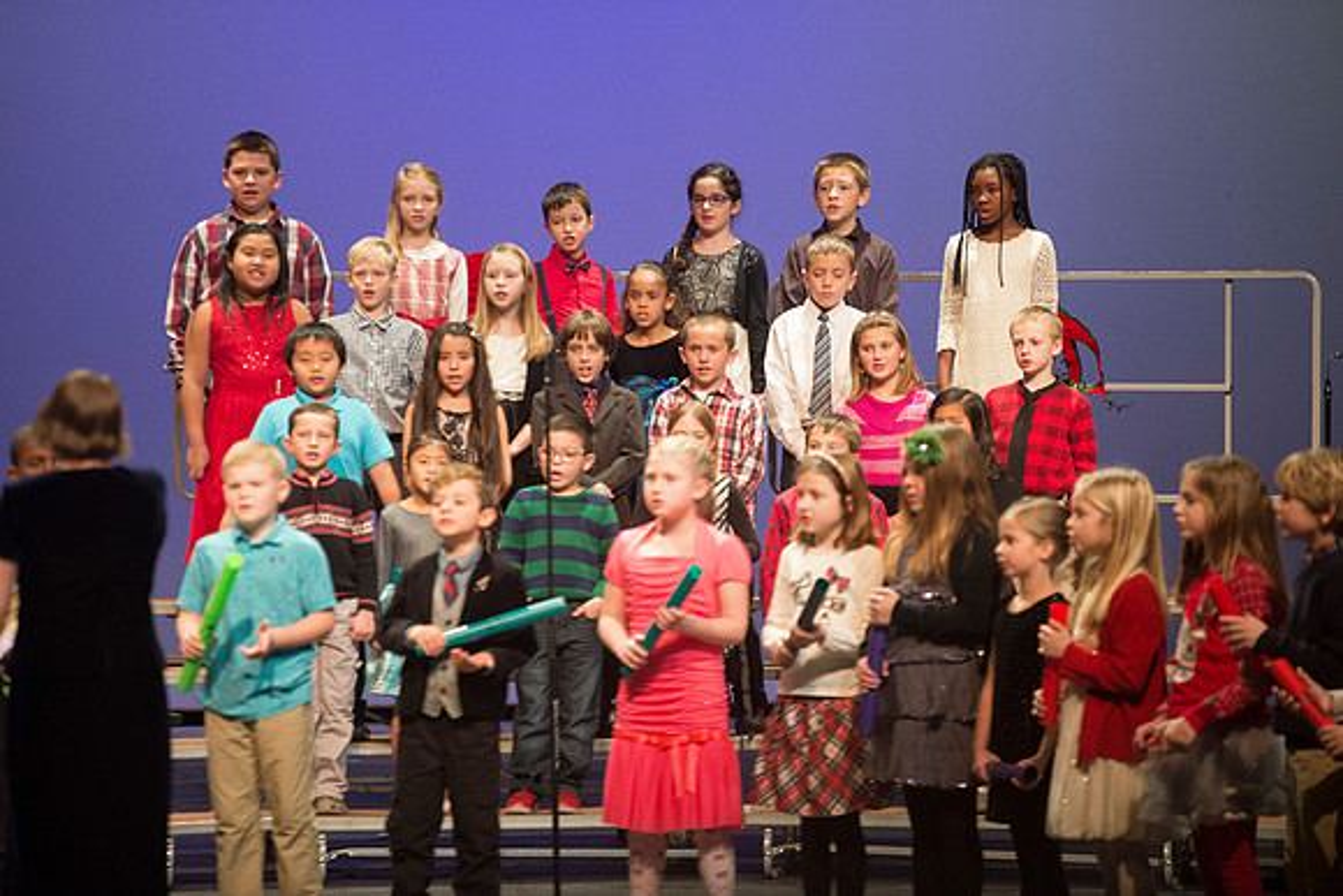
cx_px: 672
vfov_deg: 6.9
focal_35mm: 200
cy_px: 448
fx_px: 7463
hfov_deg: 10.3
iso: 2500
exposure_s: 1/160
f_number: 2.8
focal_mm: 200
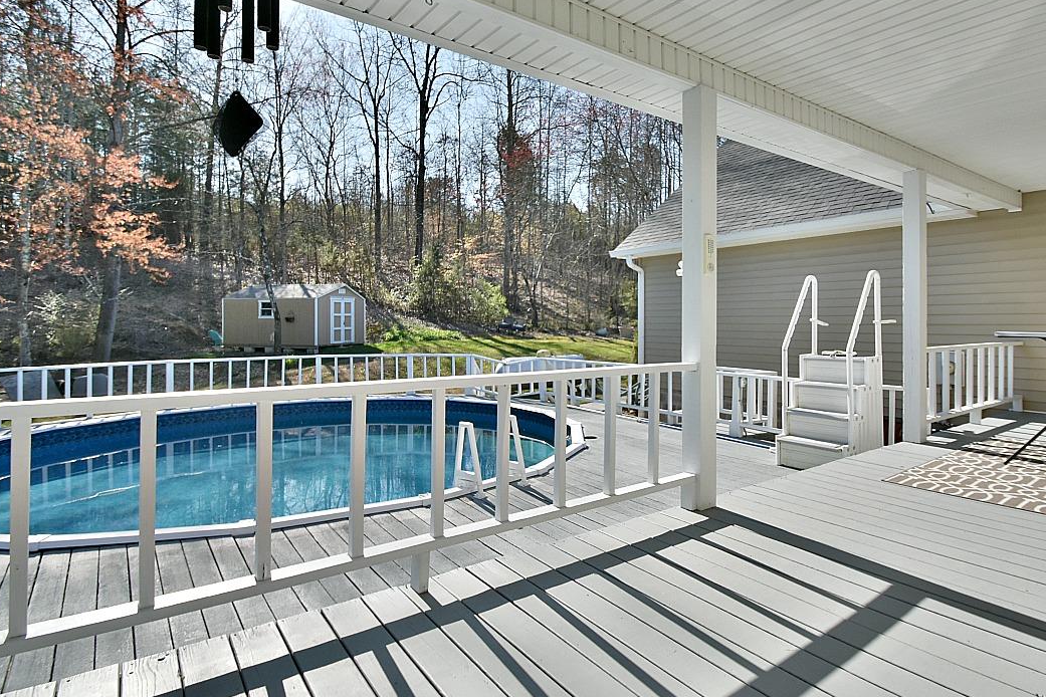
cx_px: 615
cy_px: 335
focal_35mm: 19
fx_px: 552
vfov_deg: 64.5
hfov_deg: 86.1
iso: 640
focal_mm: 10
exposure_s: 1/1600
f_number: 7.1
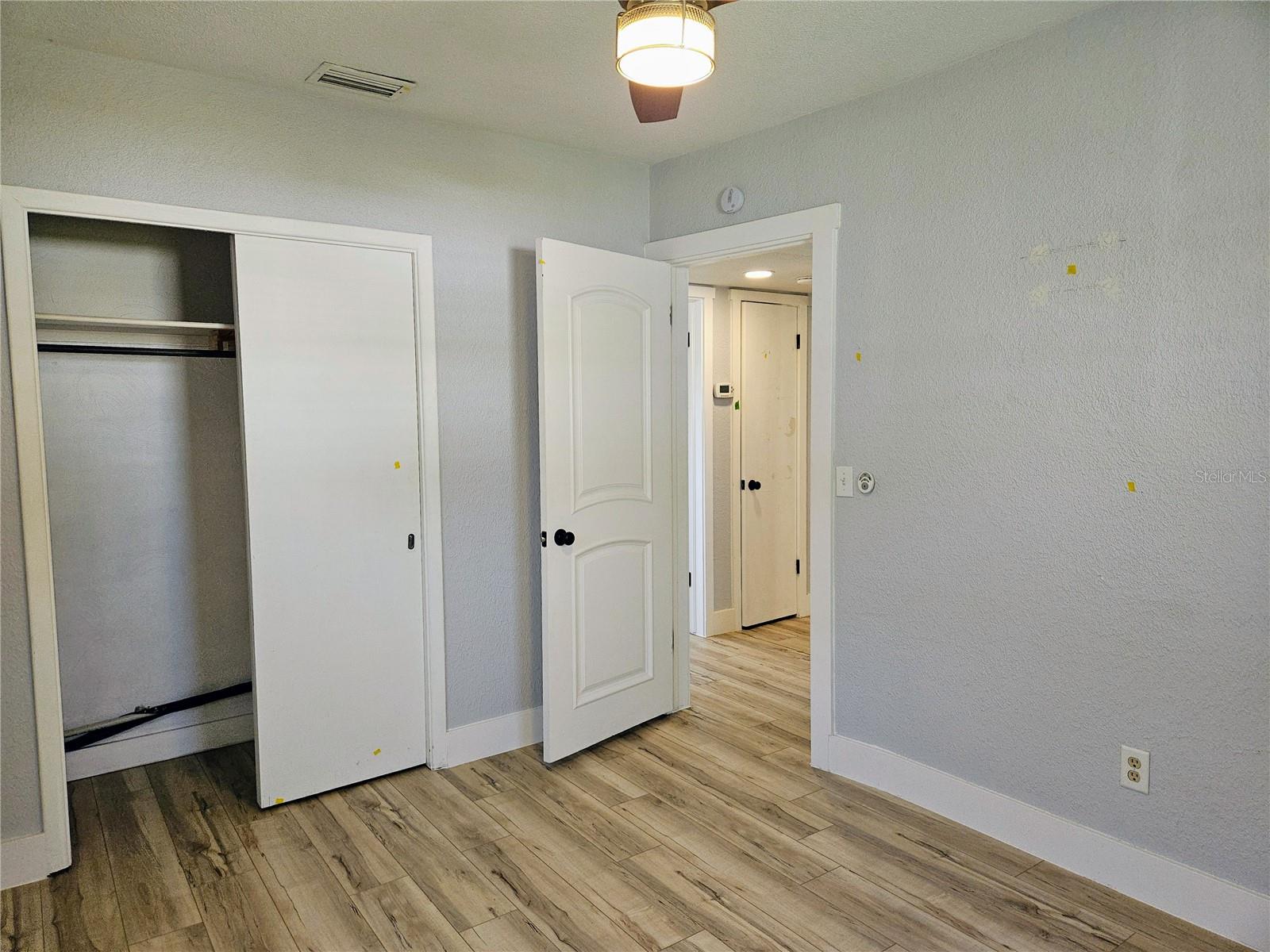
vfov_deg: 58.9
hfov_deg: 73.9
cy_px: 476
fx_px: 844
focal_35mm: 23
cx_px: 635
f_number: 1.8
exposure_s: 1/60
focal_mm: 5.4
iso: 100
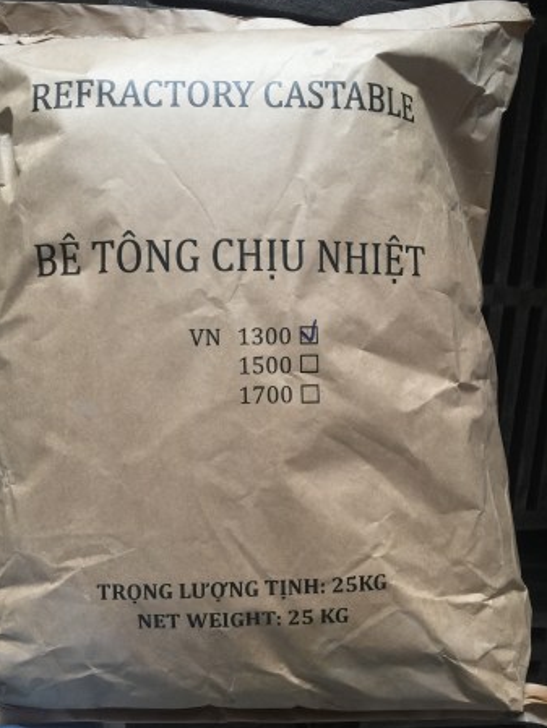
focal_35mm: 31
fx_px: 653
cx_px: 260
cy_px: 366
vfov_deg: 58.3
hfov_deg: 45.4
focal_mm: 4.15
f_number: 2.2
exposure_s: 1/33
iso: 50
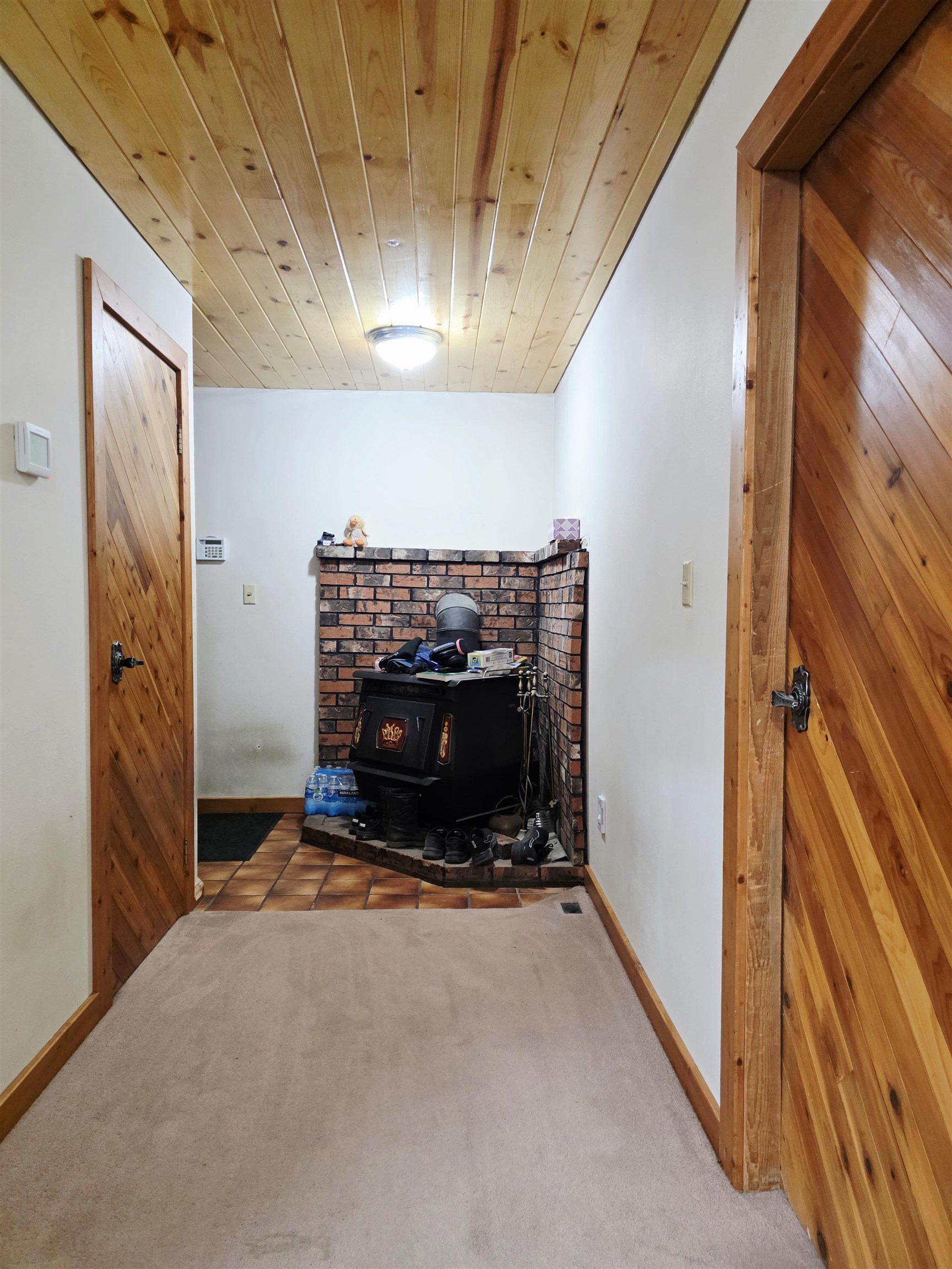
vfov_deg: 73.9
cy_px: 634
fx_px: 843
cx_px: 476
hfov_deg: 58.9
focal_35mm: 23
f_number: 1.7
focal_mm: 6.3
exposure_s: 1/120
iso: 640
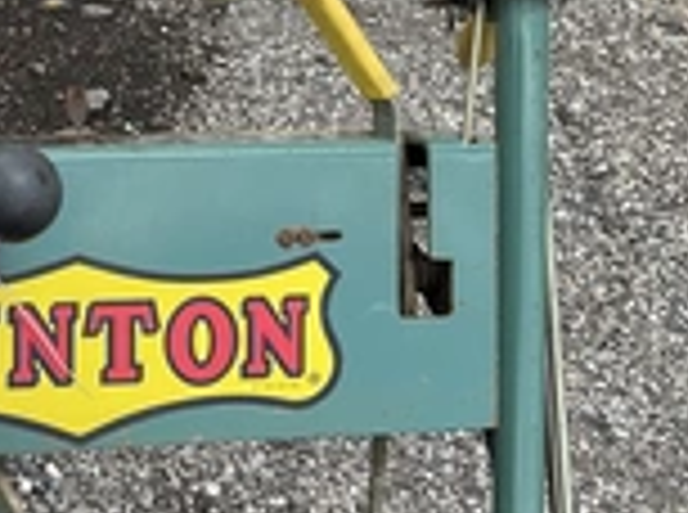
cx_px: -13
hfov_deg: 24.4
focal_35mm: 76
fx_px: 1507
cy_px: 108
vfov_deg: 19.1
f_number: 1.8
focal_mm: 3
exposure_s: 1/613
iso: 25
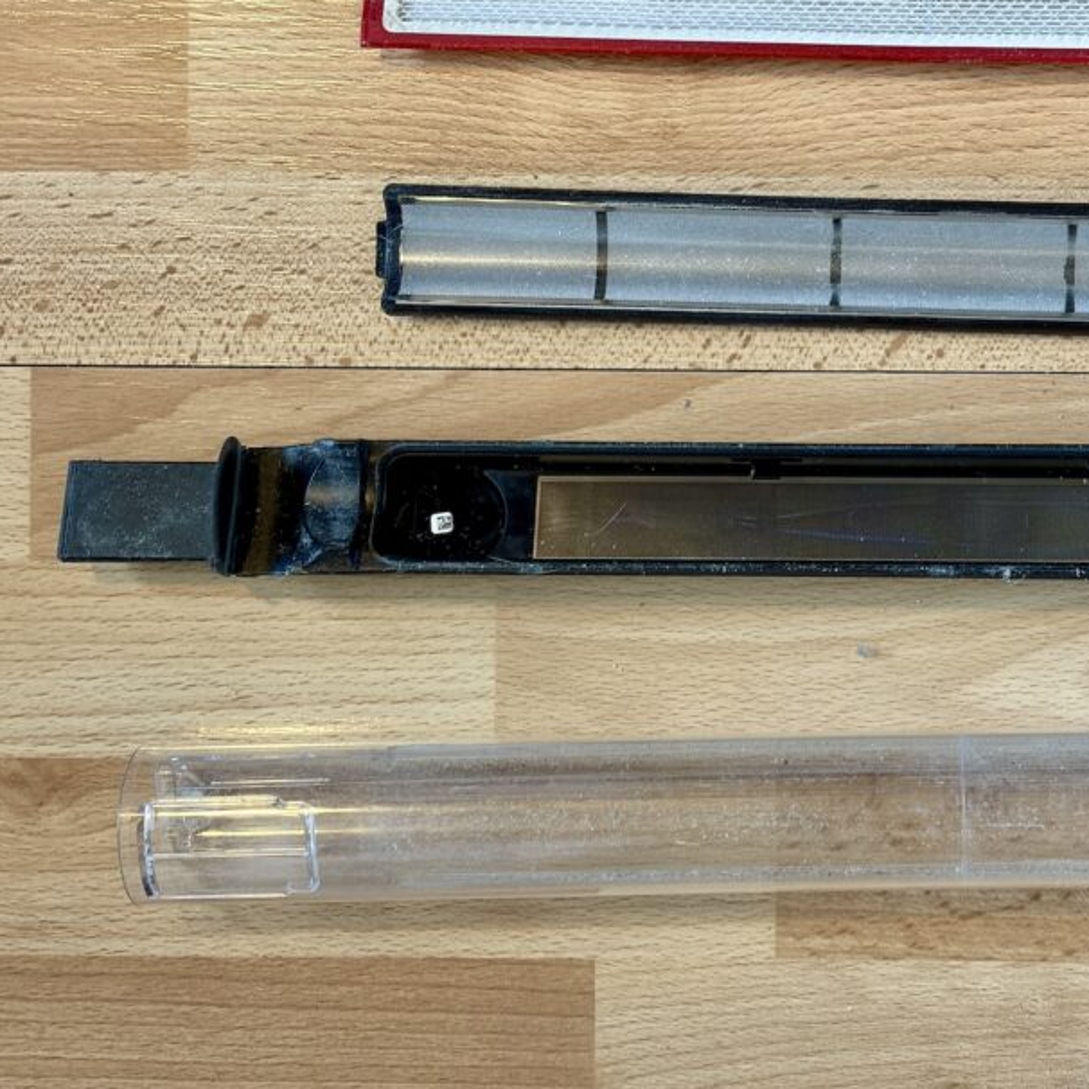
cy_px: 433
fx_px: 2669
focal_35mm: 75
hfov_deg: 22.7
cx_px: 883
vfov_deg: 23.0
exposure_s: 1/48
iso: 160
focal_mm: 5.96
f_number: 1.6
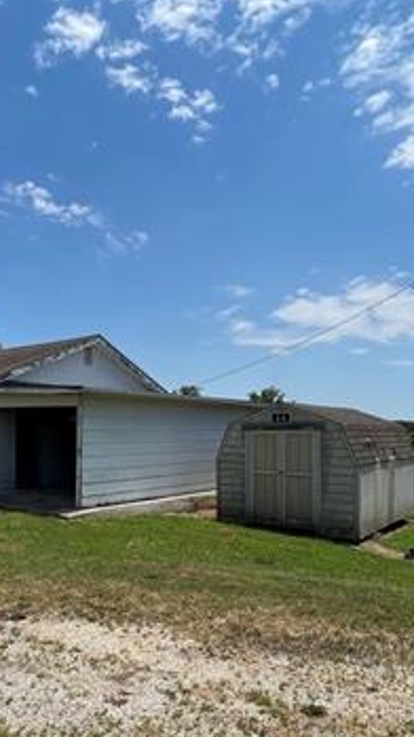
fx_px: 508
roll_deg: -0.5
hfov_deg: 43.1
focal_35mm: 26
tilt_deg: -0.1
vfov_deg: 71.5
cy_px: 427
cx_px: 110
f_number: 1.8
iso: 32
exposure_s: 1/2096
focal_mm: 1.57
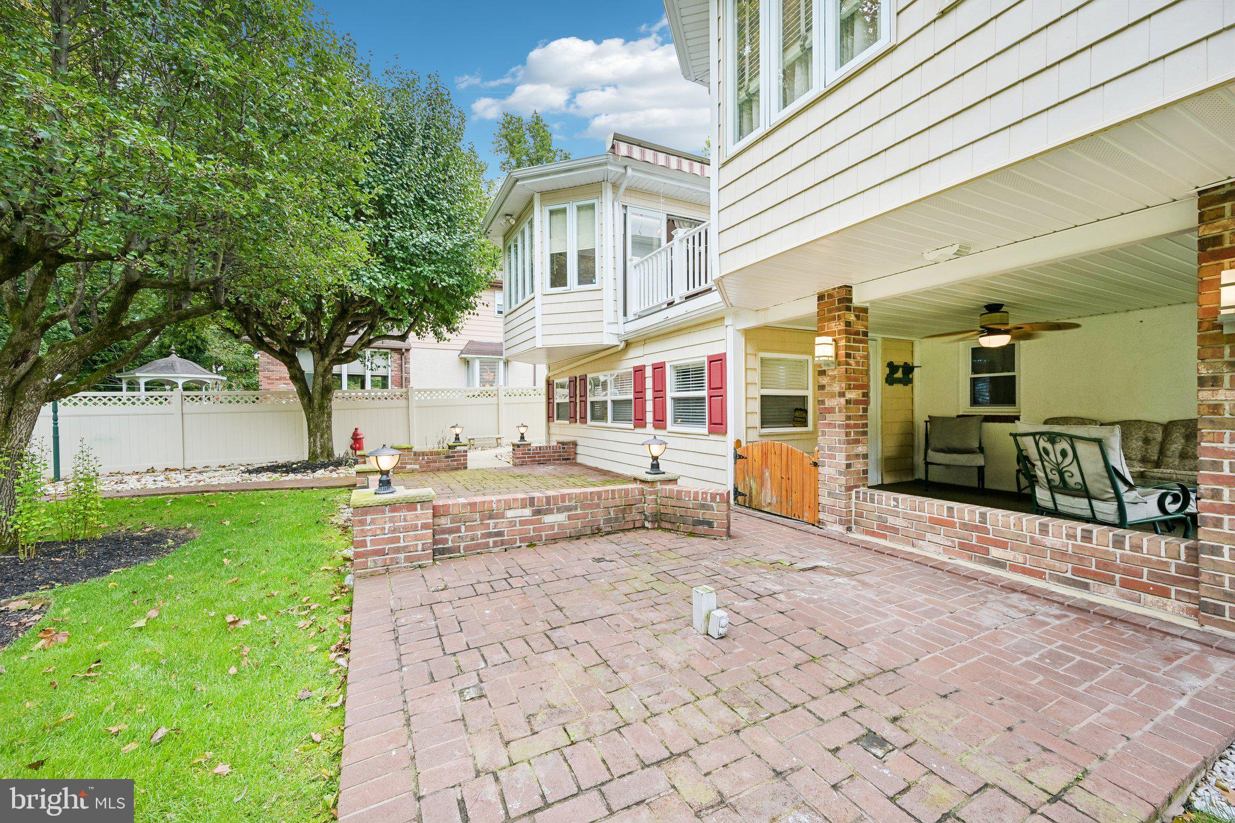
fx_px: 480
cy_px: 412
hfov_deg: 104.3
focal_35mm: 14
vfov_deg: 81.2
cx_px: 618
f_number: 8
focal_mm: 14
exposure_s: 1/25
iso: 100
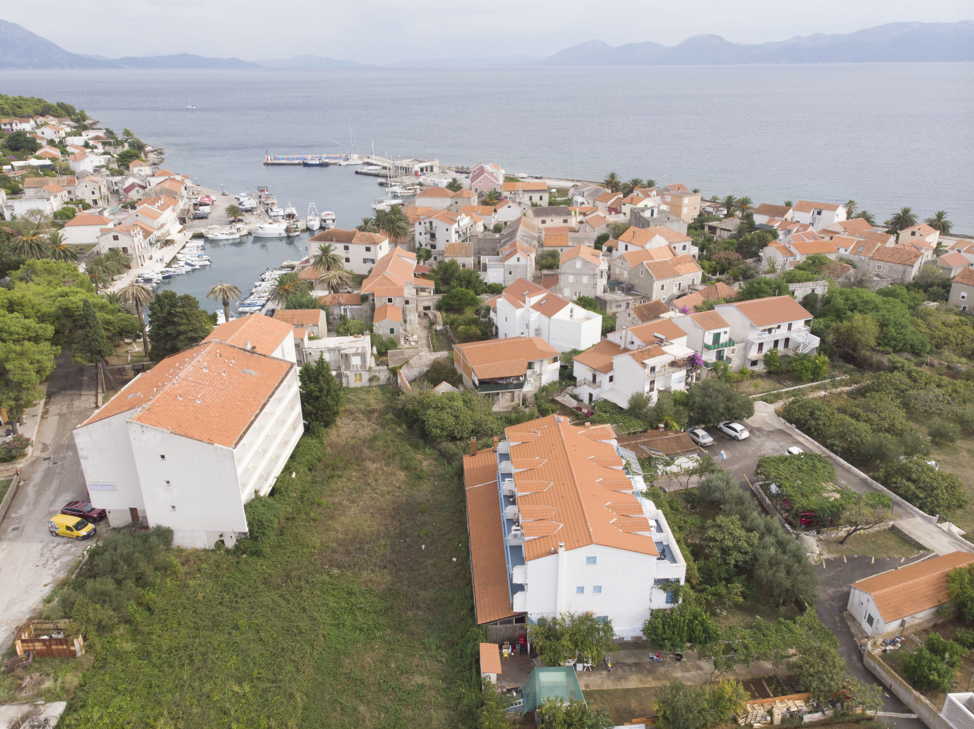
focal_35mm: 24
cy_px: 364
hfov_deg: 71.6
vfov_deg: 56.8
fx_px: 675
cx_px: 487
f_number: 2.8
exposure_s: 1/640
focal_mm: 4.5
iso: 100
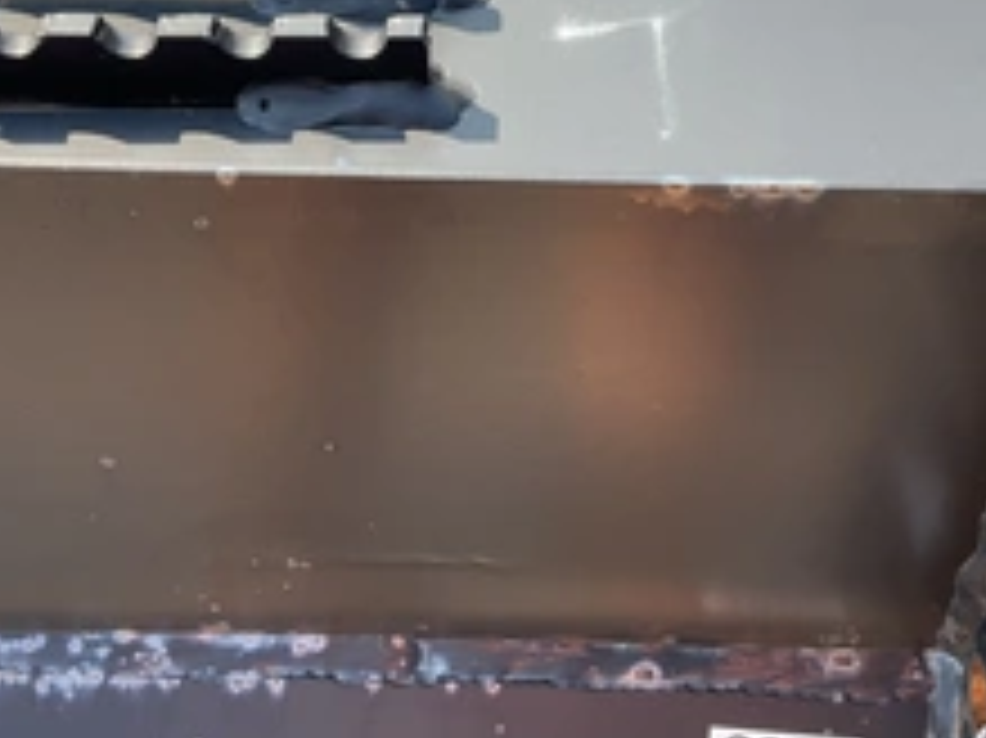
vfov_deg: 27.4
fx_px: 1509
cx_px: 558
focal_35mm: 53
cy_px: 284
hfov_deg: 36.1
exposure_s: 1/206
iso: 20
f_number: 1.8
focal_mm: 3
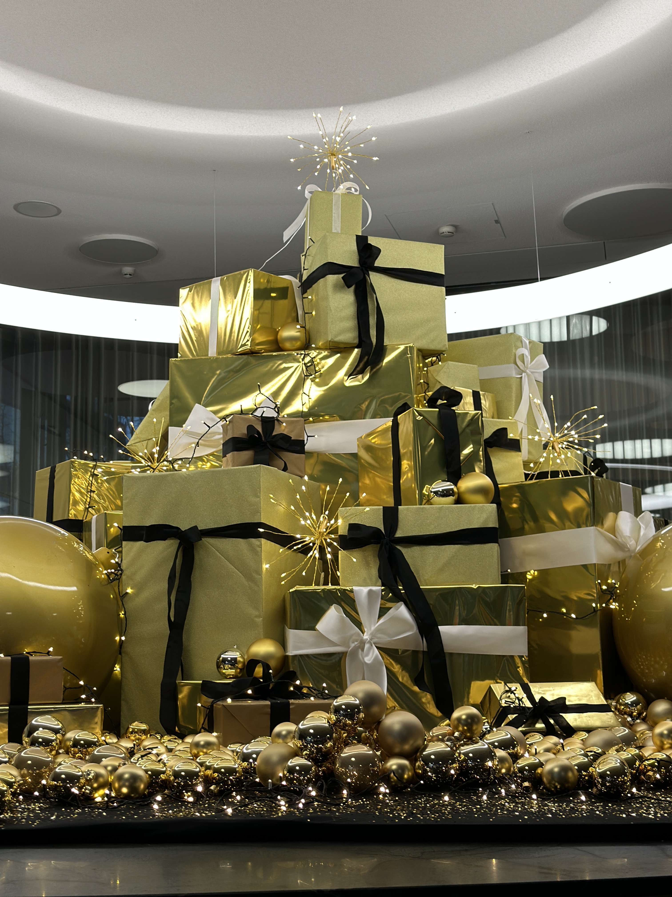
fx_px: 1242
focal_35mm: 48
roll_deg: +1.1
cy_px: 448
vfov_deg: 39.7
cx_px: 336
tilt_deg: +11.3
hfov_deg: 30.3
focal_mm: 6.86
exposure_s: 1/69
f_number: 1.78
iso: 64
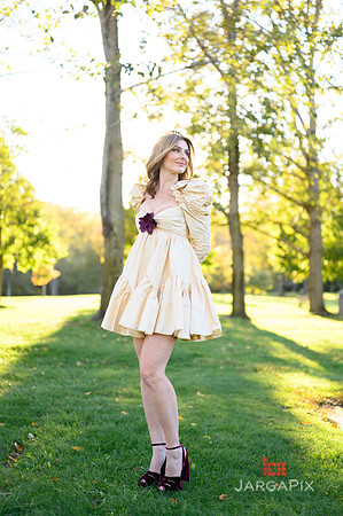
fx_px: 716
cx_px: 172
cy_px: 258
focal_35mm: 50
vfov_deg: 39.6
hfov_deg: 26.9
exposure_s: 1/800
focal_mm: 50
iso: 320
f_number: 2
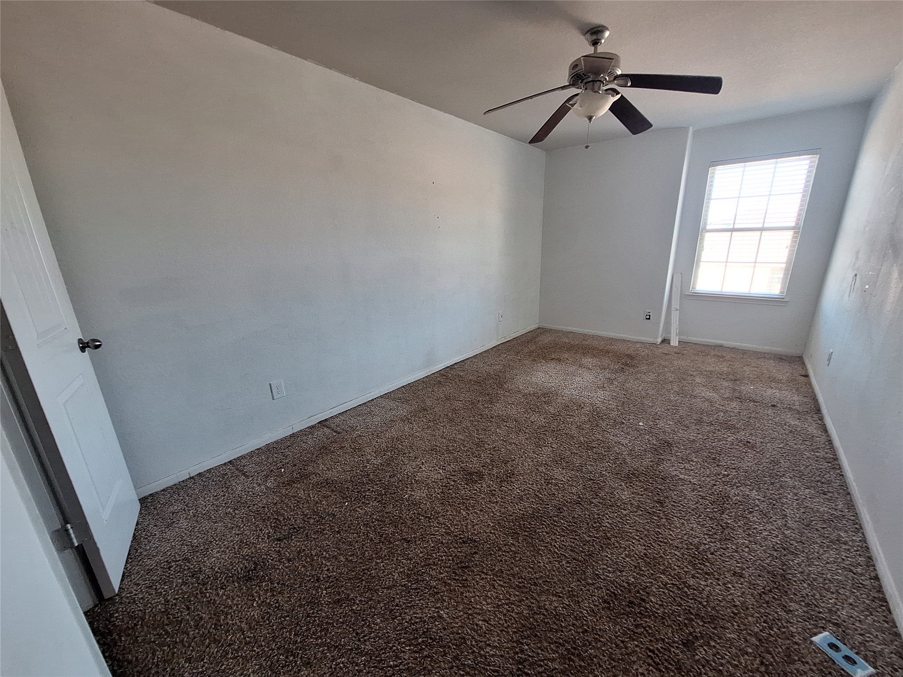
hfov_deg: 106.2
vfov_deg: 89.9
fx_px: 339
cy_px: 338
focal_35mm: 13
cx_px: 452
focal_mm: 1.74
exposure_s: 1/50
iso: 100
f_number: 2.2
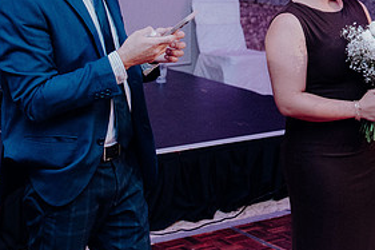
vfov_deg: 14.2
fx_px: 989
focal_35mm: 95
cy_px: 15
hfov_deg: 21.3
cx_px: 272
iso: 3200
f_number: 3.5
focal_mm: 46
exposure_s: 1/160
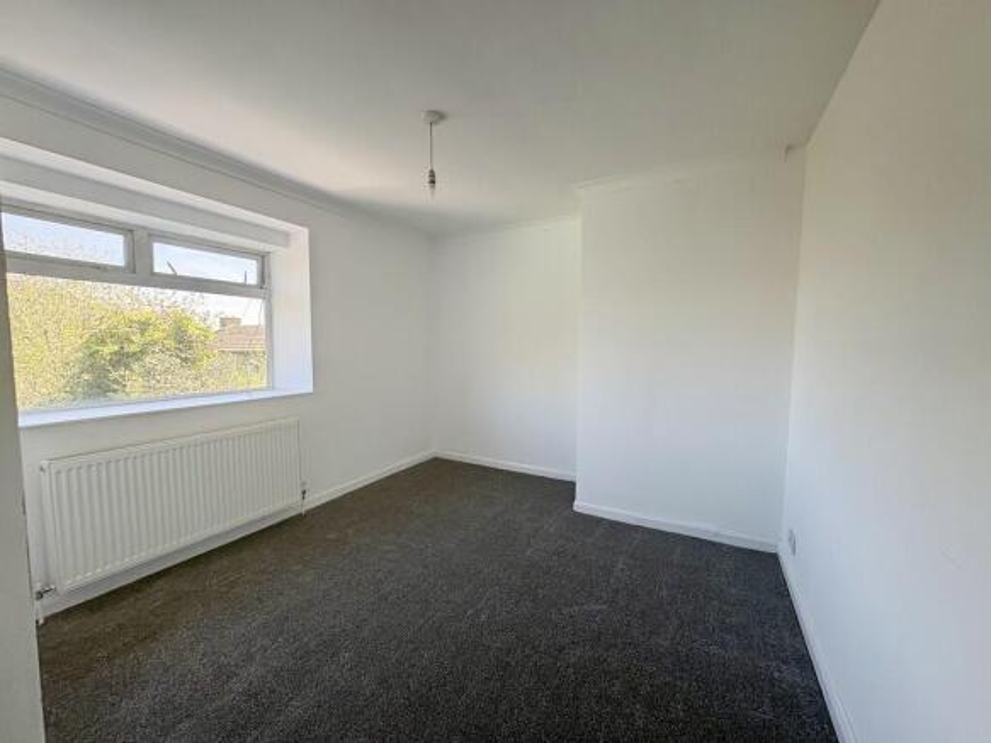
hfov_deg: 102.1
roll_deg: +0.3
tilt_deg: -2.8
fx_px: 401
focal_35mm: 14
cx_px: 496
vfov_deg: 85.7
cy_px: 372
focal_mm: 2.22
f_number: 2.2
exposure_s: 1/99
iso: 80
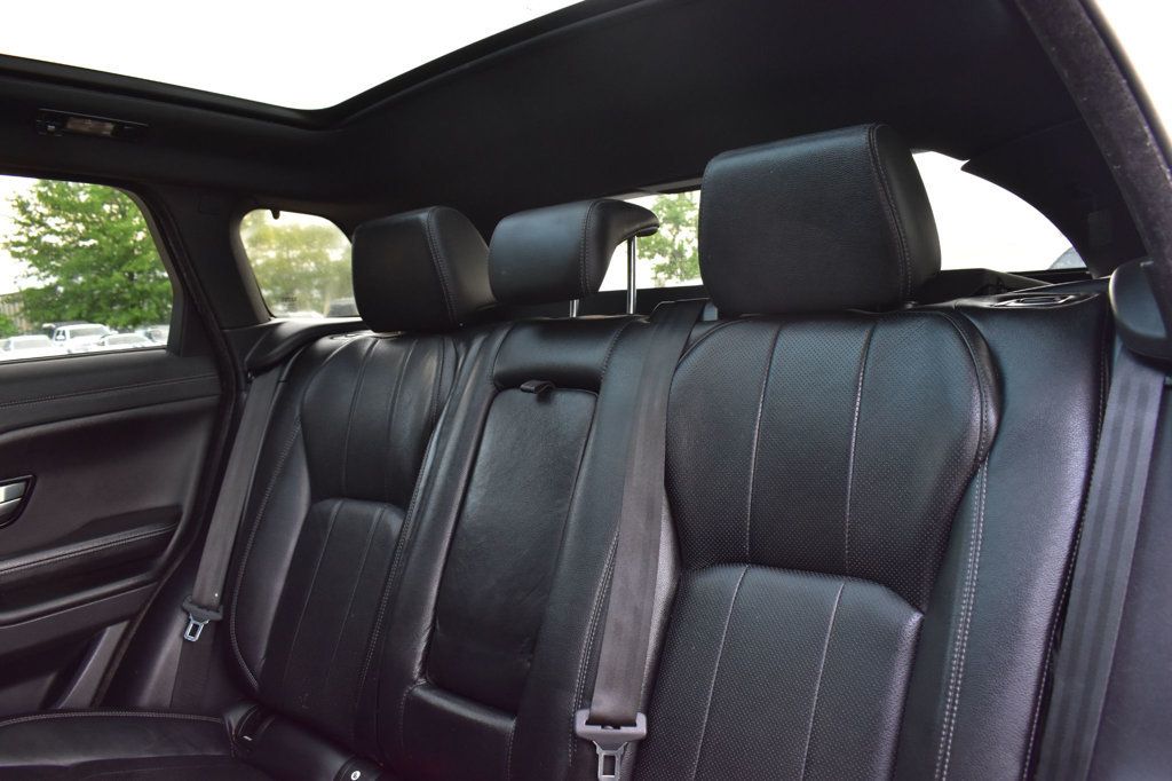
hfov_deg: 67.4
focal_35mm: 27
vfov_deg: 47.9
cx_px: 586
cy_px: 390
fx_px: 879
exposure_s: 1/15
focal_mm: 18
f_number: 6.3
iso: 1250
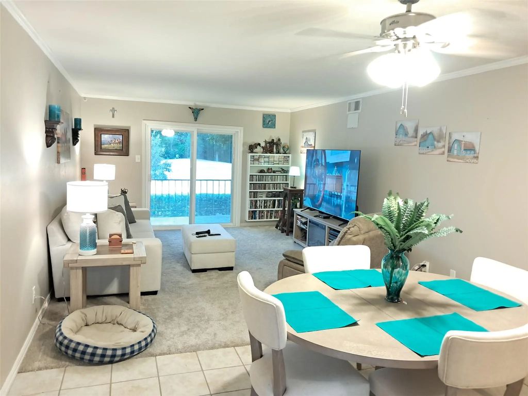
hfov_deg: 65.3
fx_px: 412
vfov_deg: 51.4
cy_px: 198
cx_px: 264
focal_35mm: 27
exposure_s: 1/30
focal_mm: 4
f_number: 1.8
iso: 640
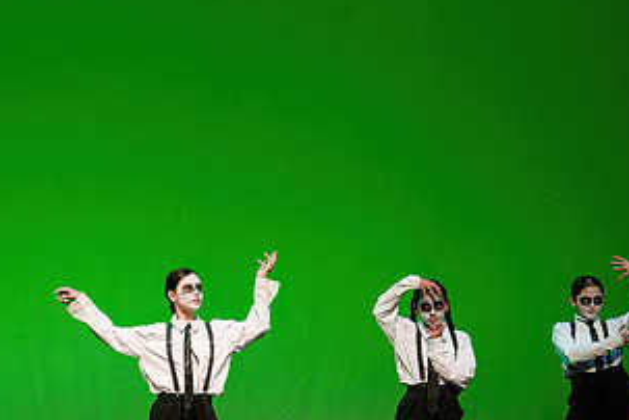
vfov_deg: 6.8
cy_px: 341
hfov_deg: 10.1
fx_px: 3529
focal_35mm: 202
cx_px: -18
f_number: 3.5
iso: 1250
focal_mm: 92
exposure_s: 1/250
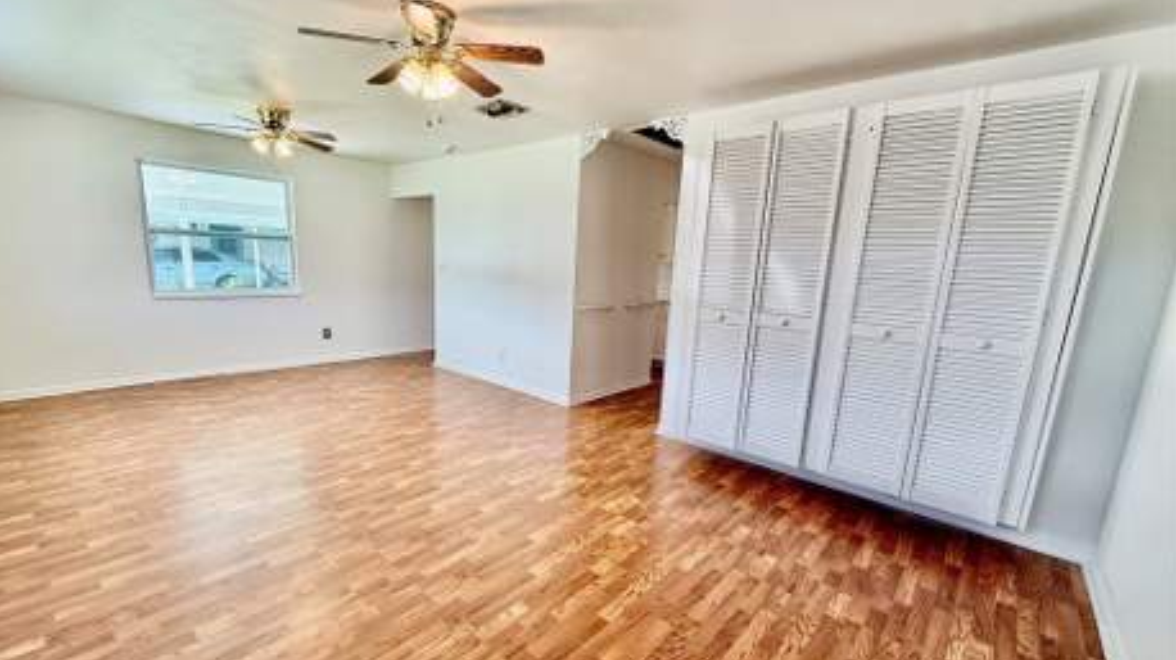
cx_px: 565
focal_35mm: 16
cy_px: 357
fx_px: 499
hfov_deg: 99.4
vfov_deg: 66.9
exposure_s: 1/120
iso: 80
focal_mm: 2.22
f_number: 2.2
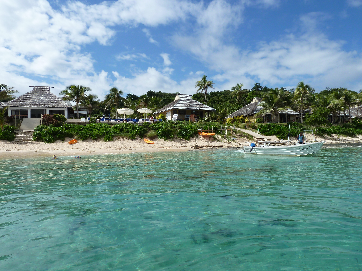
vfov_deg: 54.9
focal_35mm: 25
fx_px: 261
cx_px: 181
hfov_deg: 69.4
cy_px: 136
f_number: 5.6
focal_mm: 4.1
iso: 80
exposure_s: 1/500
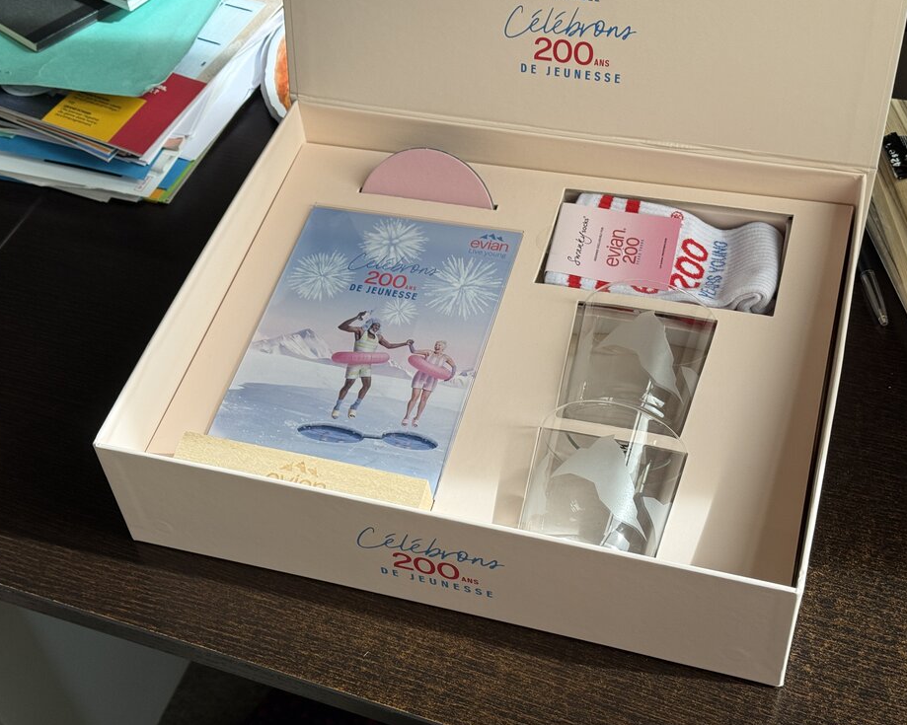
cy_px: 363
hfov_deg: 36.7
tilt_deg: -47.4
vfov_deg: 29.7
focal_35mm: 51
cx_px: 447
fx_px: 1369
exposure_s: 1/71
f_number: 1.78
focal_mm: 6.76
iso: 100
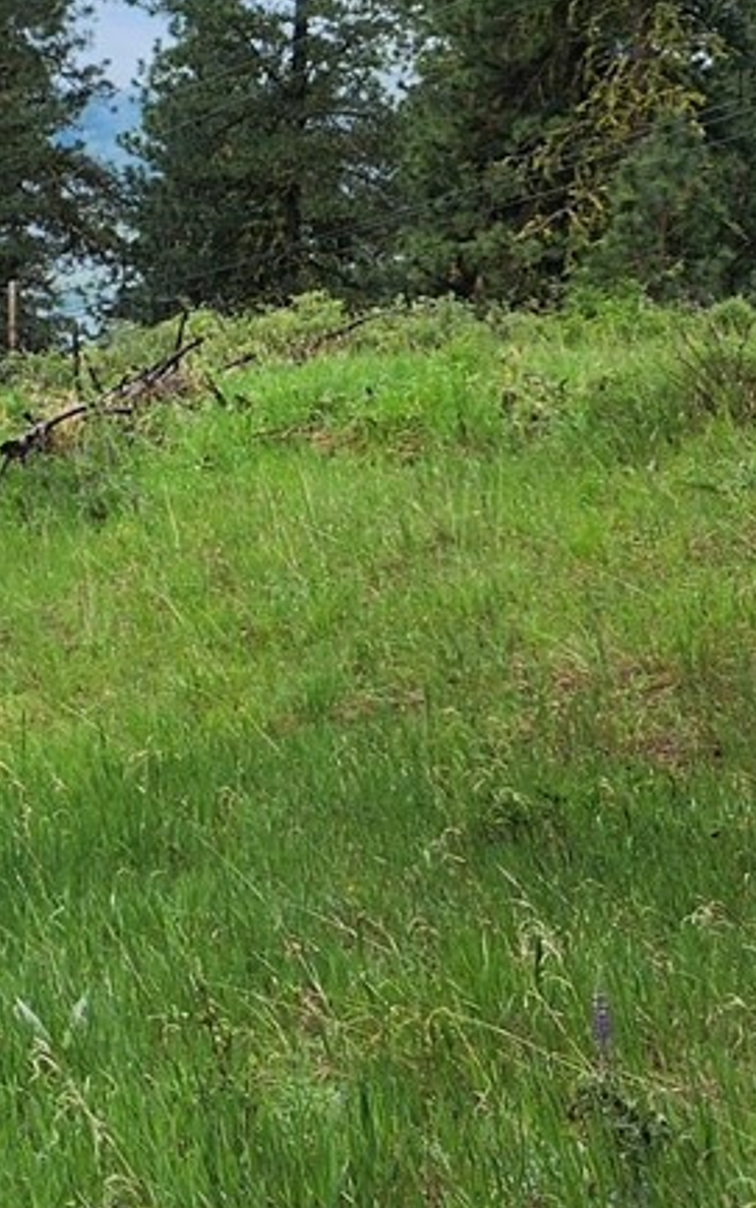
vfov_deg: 22.6
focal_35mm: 90
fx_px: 2964
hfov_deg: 12.0
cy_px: 190
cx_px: -985
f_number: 1.8
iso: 20
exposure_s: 1/761
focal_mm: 5.4
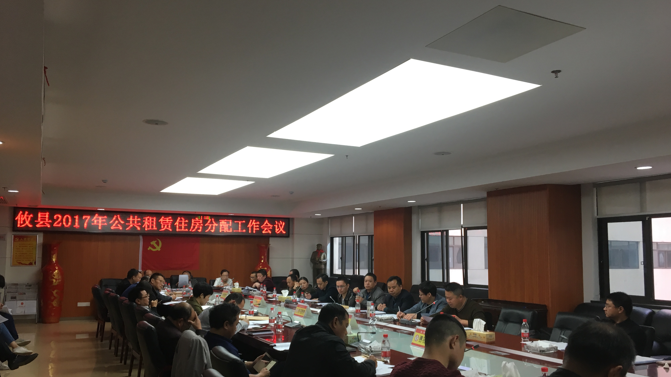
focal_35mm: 32
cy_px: 211
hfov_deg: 61.0
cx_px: 336
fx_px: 569
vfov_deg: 36.6
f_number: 2.2
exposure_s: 1/33
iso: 64
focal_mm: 4.15
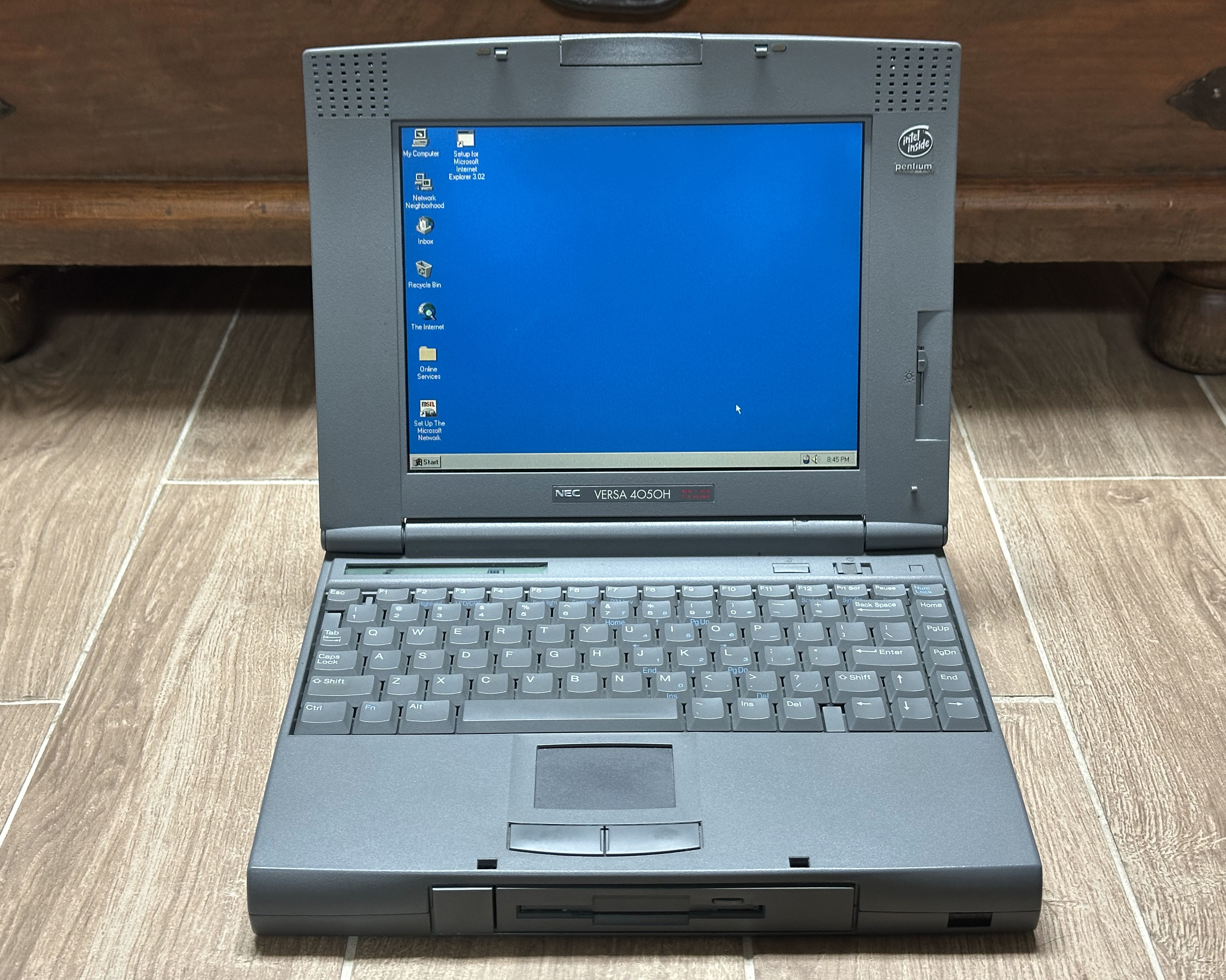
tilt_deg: -28.5
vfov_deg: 29.7
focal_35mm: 51
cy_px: 482
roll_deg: +0.6
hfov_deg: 36.7
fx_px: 1850
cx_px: 590
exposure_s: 1/60
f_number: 1.78
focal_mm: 6.86
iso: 250
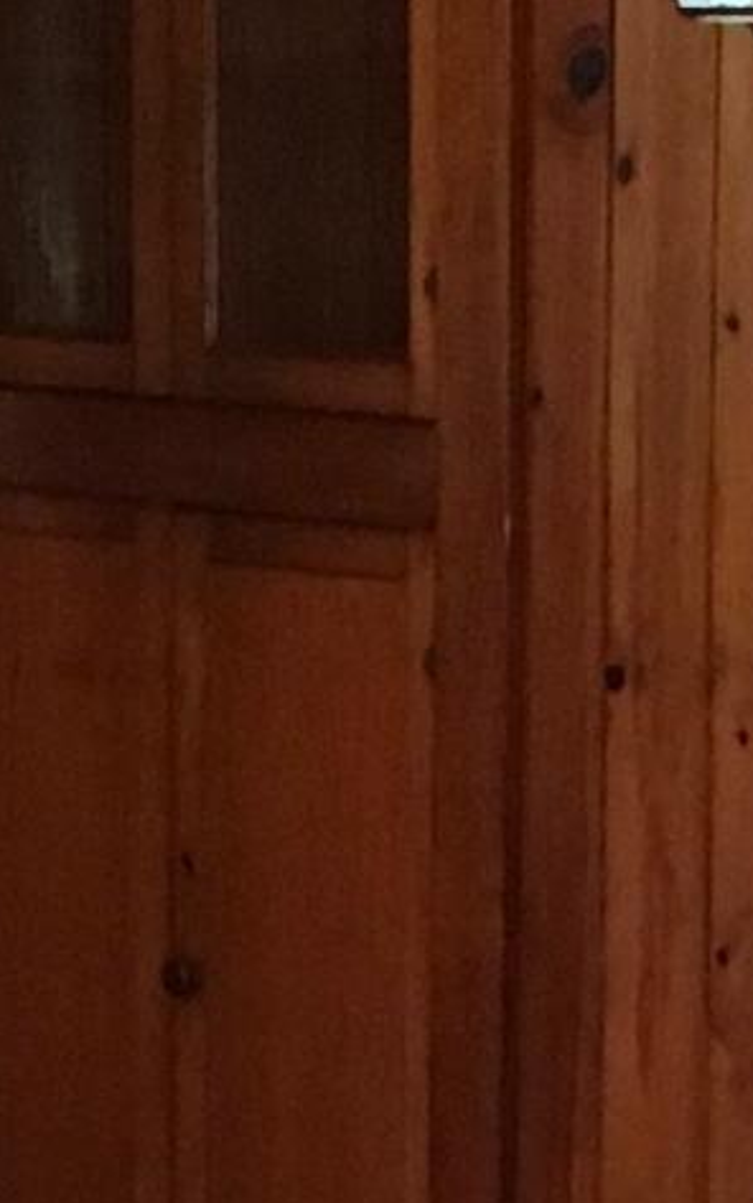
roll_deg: +0.2
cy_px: 1272
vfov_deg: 10.6
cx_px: -237
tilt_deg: -11.6
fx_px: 6397
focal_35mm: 195
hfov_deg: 6.7
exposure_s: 1/24
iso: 200
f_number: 2.2
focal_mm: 4.15
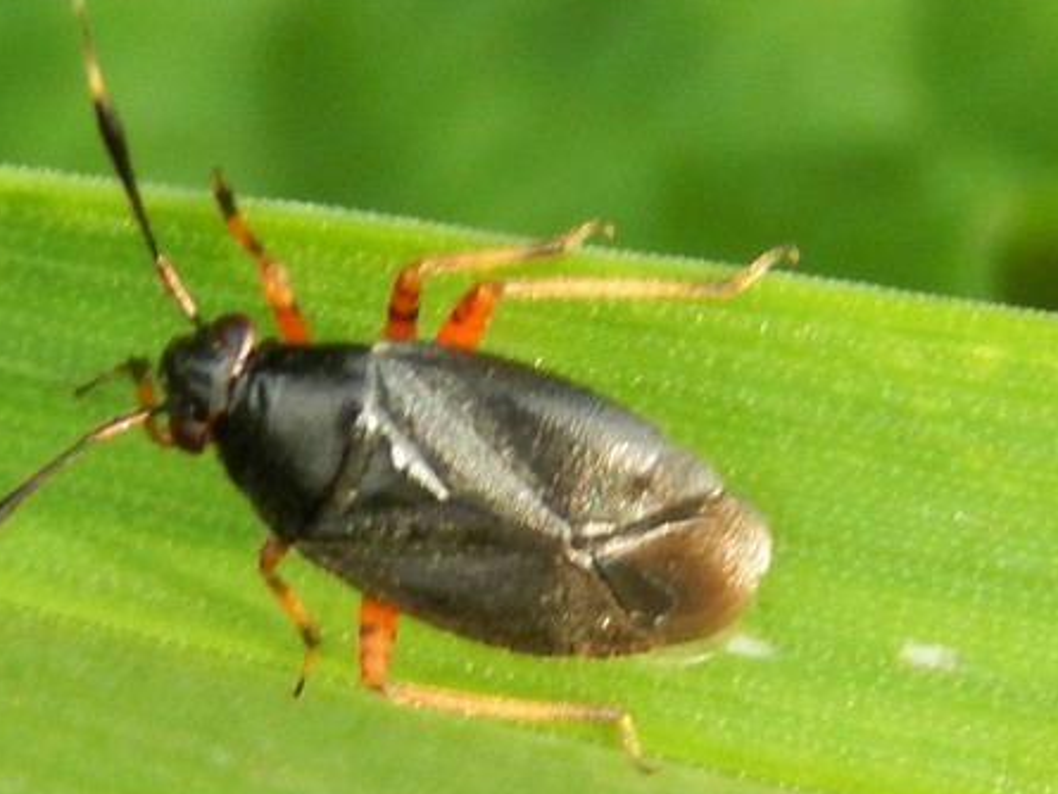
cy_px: 359
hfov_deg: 5.7
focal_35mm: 349
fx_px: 10670
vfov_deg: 4.3
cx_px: 443
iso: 125
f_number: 5.3
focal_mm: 32.8
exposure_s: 1/60
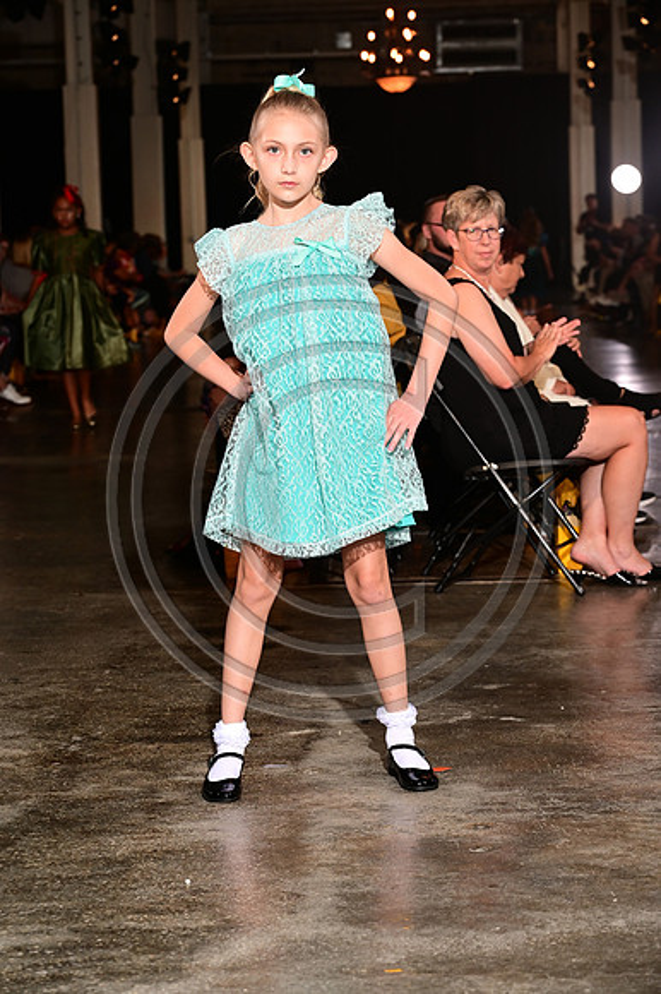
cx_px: 330
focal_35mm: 92
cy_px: 497
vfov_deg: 22.2
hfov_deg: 14.8
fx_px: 2537
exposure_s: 1/125
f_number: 6.3
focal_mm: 92
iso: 1000
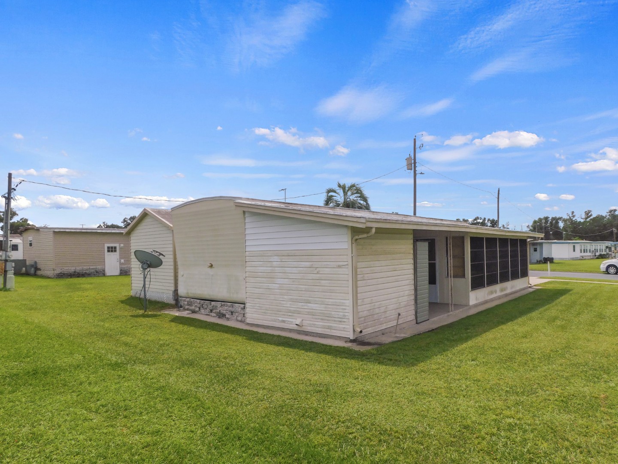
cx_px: 309
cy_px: 232
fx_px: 411
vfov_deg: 58.9
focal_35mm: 23
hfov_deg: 73.9
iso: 125
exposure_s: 1/800
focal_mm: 4
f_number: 6
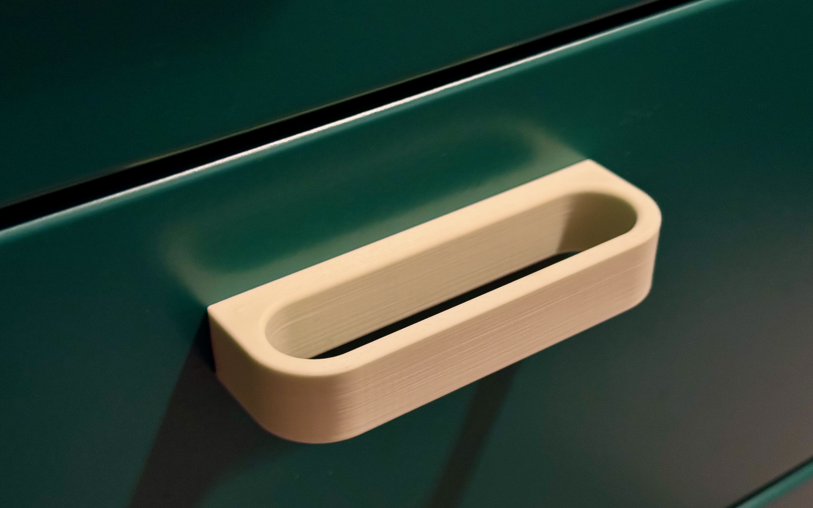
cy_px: 298
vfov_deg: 25.3
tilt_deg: -35.5
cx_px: 407
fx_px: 1130
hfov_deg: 39.6
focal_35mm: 51
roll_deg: +1.0
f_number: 1.78
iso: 640
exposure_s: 1/25
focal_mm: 6.76
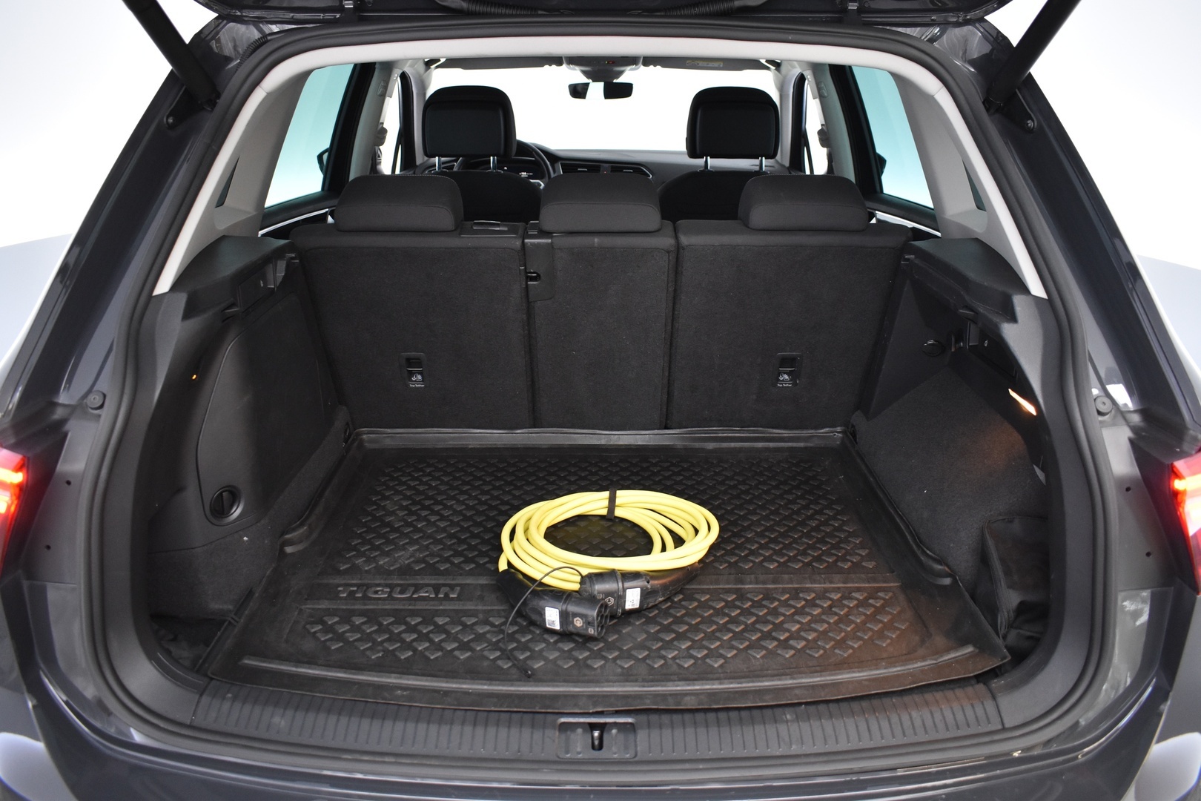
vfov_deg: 47.9
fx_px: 901
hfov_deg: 67.4
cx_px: 600
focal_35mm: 27
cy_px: 400
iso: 1800
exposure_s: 1/30
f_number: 3.5
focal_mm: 18
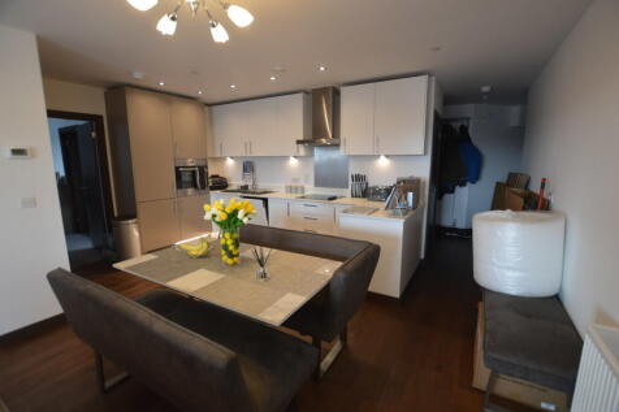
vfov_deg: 77.3
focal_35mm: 15
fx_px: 258
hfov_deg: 100.4
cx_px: 310
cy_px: 206
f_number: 4
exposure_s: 1/60
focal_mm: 10
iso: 400
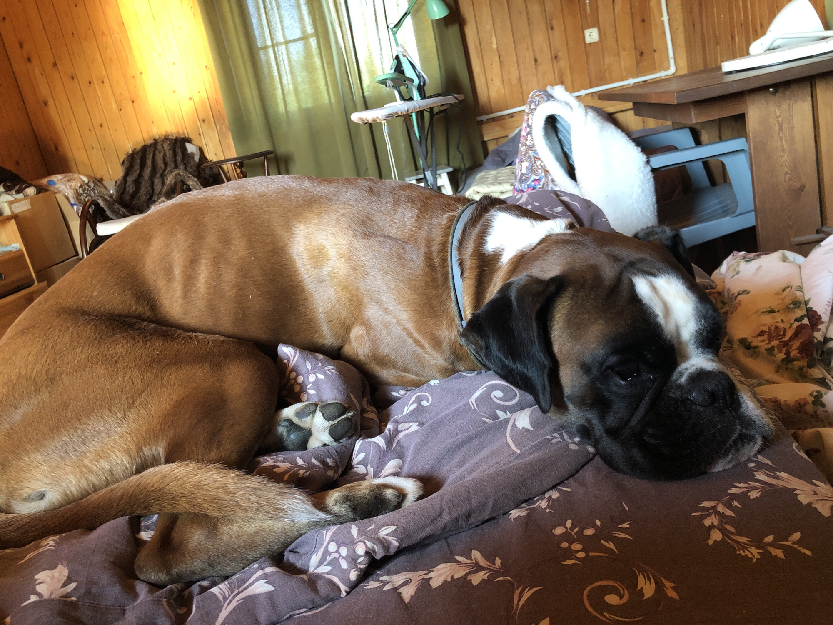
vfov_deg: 49.7
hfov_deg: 63.4
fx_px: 674
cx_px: 416
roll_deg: +13.2
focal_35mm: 28
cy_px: 312
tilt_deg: -16.0
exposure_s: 1/15
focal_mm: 4
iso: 100
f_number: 1.8
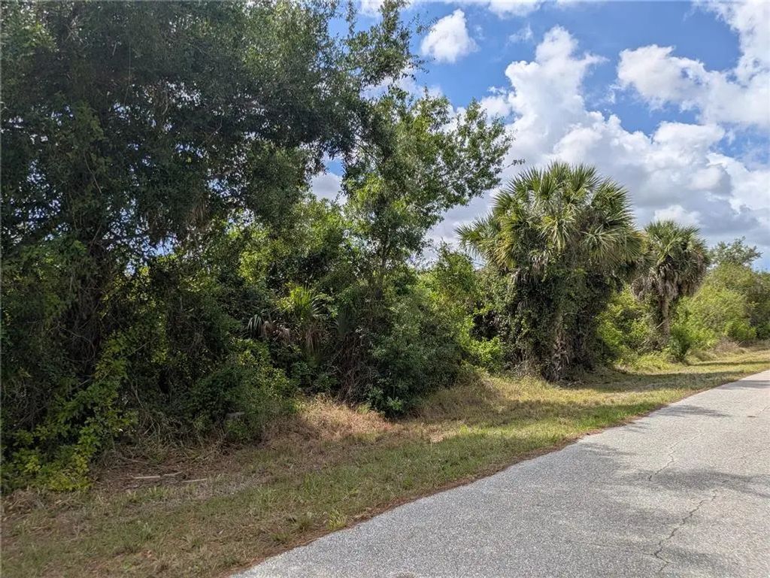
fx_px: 556
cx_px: 385
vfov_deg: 54.9
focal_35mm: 25
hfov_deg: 69.4
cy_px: 289
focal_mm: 5.43
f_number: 1.89
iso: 53
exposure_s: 1/3086
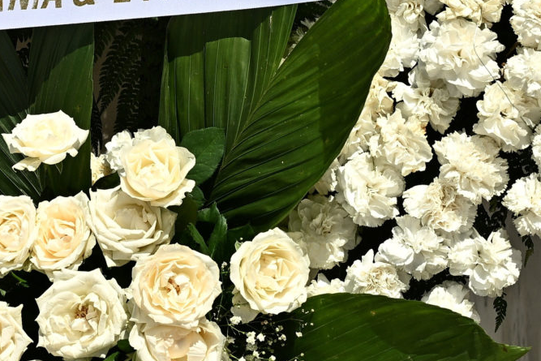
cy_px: -57
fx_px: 1817
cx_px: 170
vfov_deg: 11.2
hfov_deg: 16.9
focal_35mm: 121
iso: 110
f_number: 7.1
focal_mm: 31.5
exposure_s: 1/800
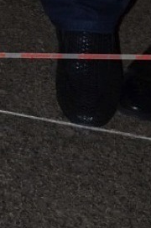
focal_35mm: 210
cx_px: -303
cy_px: -515
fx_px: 1327
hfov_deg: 6.0
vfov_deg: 8.0
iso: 500
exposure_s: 1/125
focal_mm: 21
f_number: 9
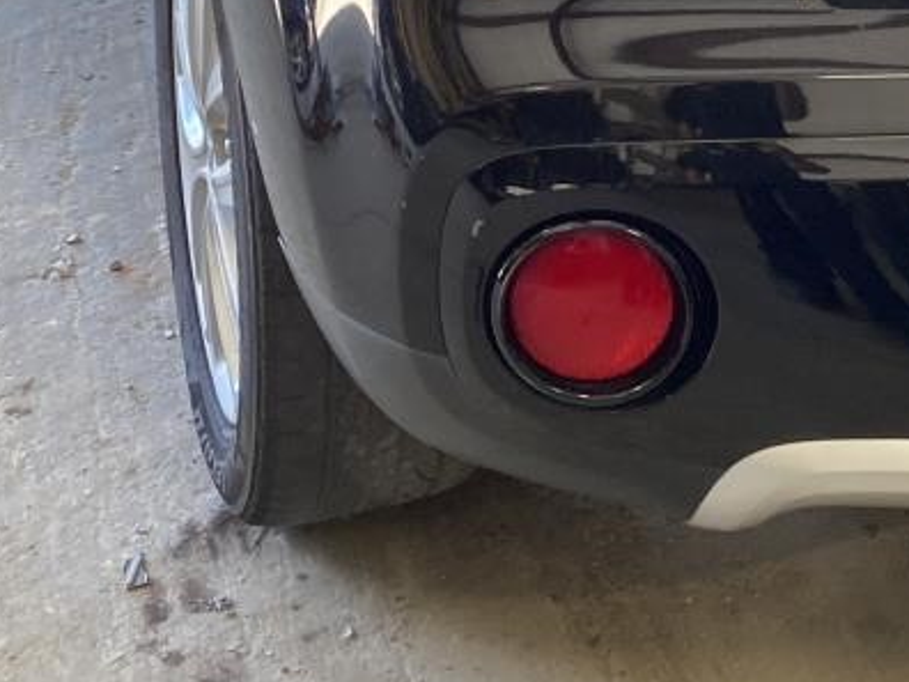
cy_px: -358
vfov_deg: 16.0
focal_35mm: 84
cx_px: 1015
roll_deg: -4.7
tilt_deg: -10.7
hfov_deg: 22.0
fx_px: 2206
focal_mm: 4.25
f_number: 1.8
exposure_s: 1/105
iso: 125
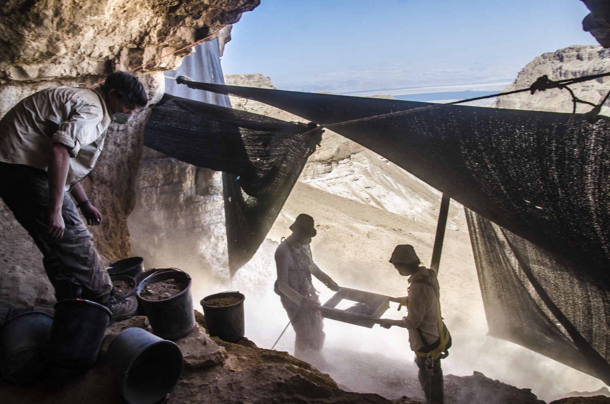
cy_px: 202
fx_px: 457
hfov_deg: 67.5
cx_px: 305
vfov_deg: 47.8
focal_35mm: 27
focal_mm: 18
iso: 125
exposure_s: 1/160
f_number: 6.3
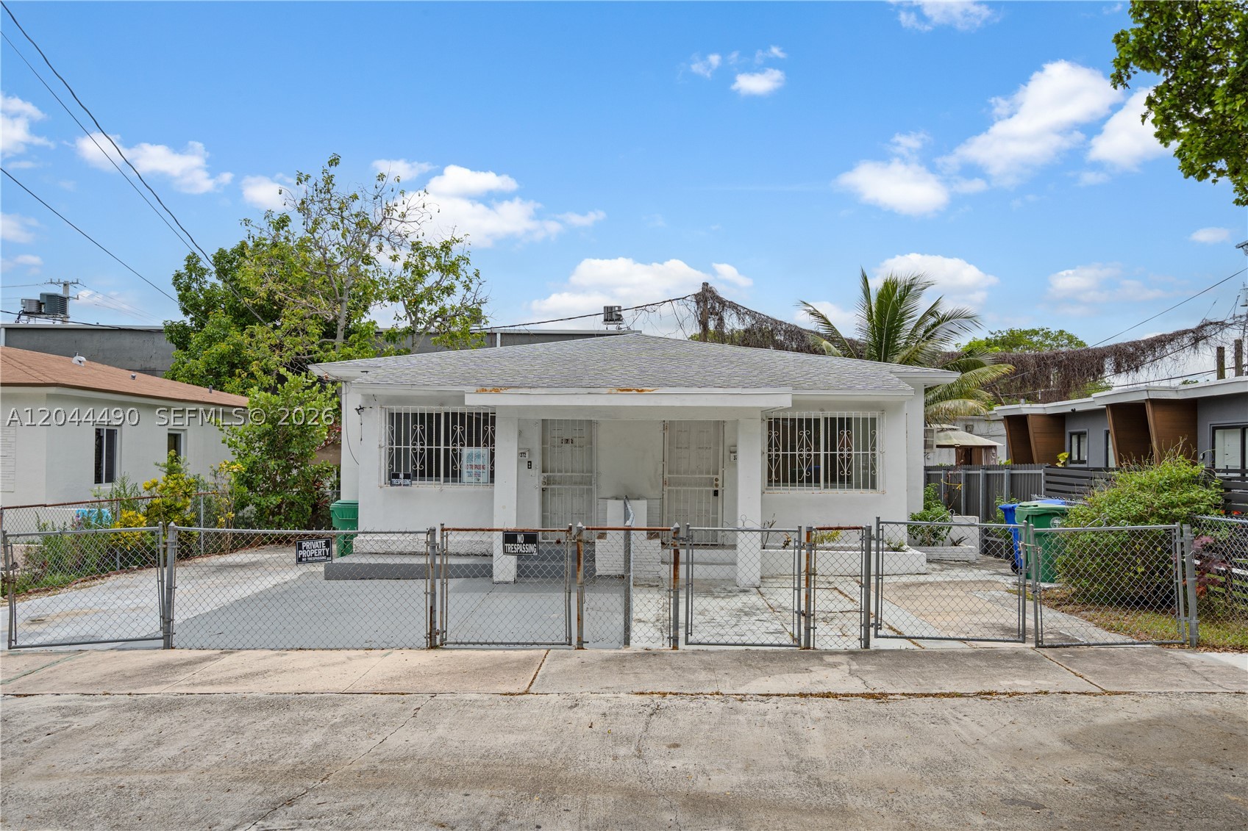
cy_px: 416
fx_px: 901
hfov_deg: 69.4
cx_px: 624
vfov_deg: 49.5
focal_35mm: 26
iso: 400
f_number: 9
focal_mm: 26
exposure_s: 1/250
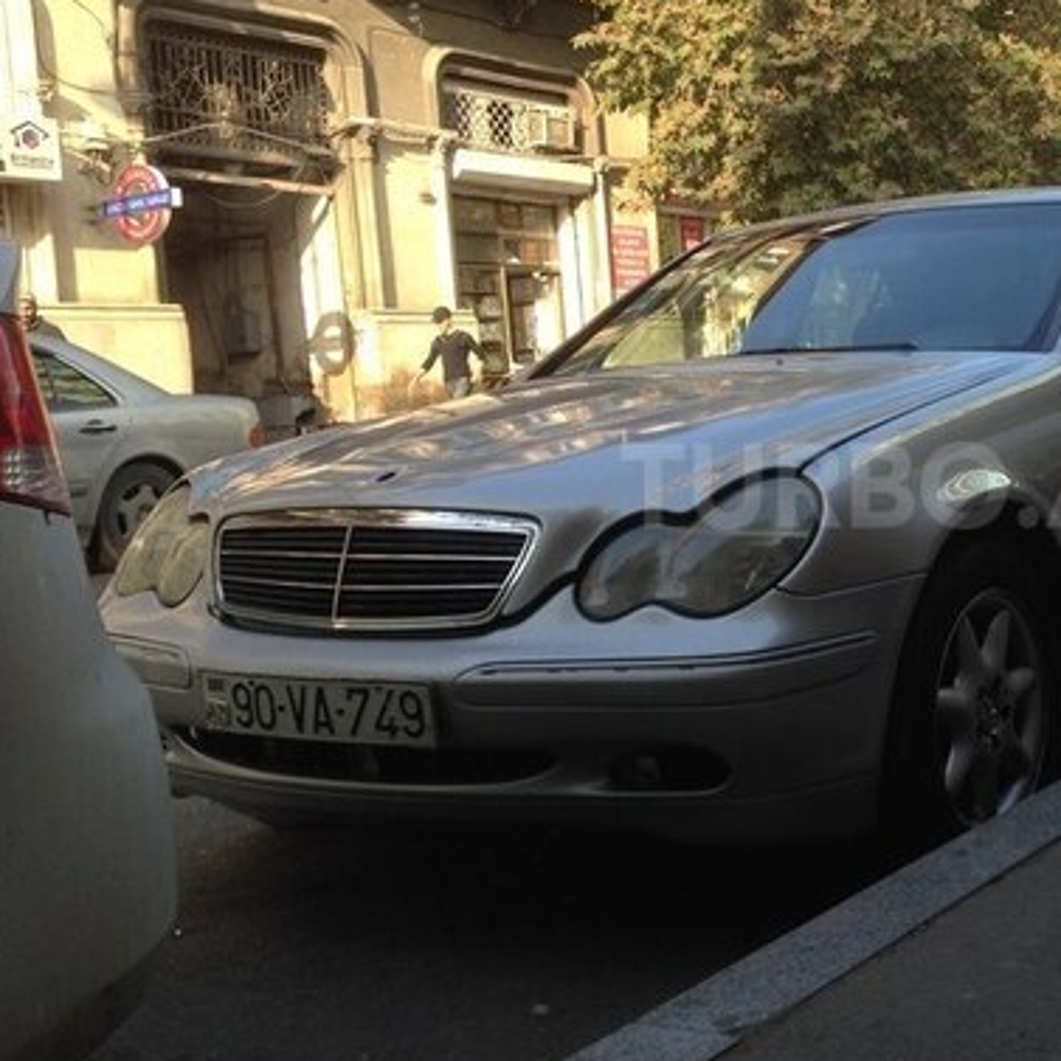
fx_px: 1769
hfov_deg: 32.1
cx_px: 909
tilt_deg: +0.3
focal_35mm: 51
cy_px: 485
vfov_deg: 33.4
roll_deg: +4.5
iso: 50
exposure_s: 1/301
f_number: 2.4
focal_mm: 4.12
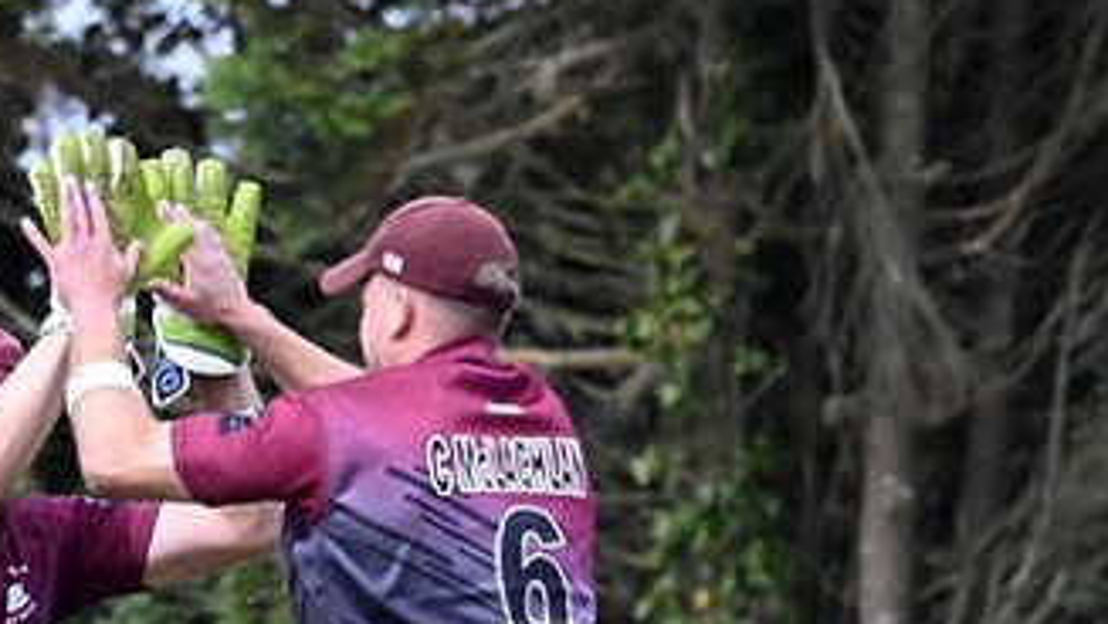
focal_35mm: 1926
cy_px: 1034
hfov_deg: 1.1
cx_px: 152
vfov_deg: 0.6
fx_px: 56590
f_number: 11
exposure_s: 1/6400
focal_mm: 600
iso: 12800
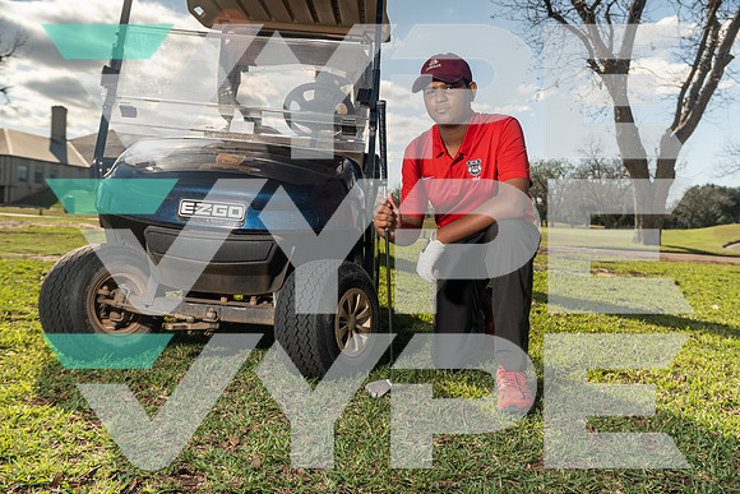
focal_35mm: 31
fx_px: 637
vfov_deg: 42.3
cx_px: 370
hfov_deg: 60.3
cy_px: 247
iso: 500
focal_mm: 31
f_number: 4.5
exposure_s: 1/200
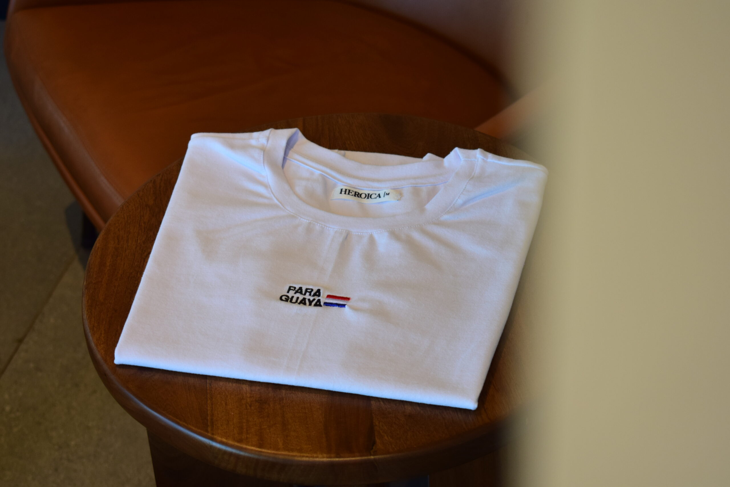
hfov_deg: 24.6
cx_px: 365
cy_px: 244
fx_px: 1673
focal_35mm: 82
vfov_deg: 16.6
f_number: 5.6
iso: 500
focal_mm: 55
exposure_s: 1/80
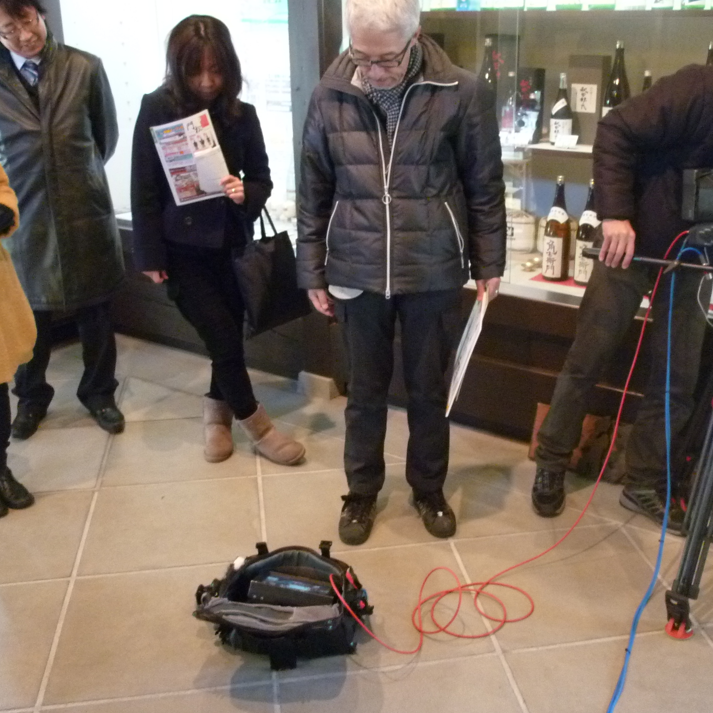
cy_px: 358
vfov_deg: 43.9
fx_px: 886
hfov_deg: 43.7
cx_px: 411
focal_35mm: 38
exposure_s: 1/13
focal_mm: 4.3
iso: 400
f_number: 2.2
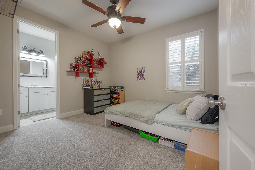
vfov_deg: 81.1
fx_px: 99
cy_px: 85
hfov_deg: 104.3
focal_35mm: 14
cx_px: 128
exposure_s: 1/6
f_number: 9
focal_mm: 14
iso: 320
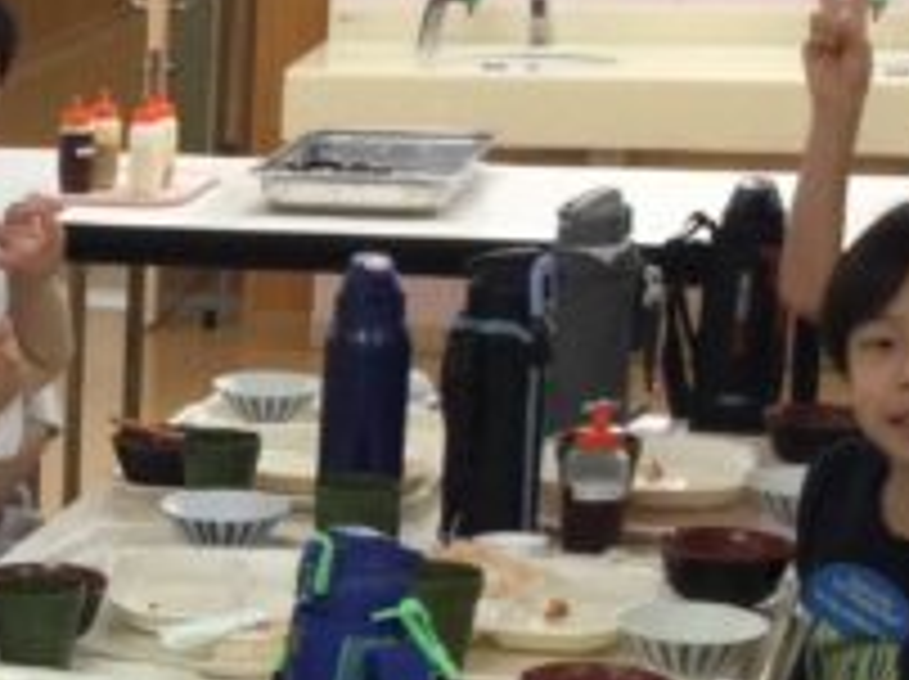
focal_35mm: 123
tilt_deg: -19.0
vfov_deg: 11.6
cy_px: 941
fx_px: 3226
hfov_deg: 15.3
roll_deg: +0.3
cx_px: -248
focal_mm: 3.3
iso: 80
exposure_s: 1/30
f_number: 2.4
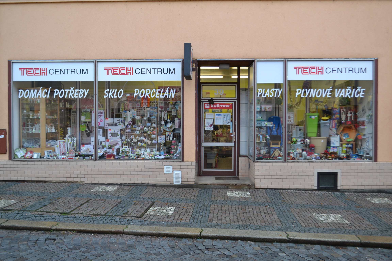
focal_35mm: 33
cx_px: 196
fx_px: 359
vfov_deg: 40.0
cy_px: 130
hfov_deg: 57.2
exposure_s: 1/80
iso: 400
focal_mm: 22
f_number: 4.5
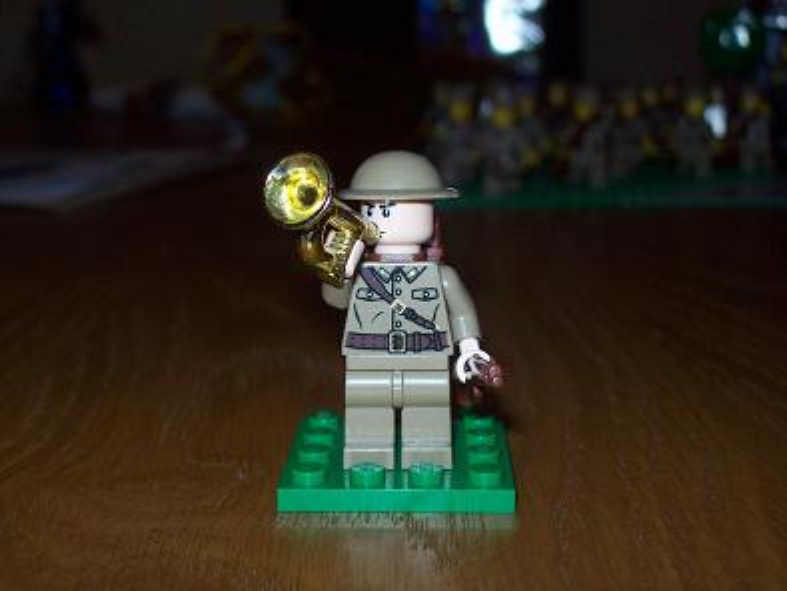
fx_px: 1274
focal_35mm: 56
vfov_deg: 26.1
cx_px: 394
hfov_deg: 34.3
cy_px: 296
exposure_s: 1/84.5
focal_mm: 9.4
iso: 80
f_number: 3.4
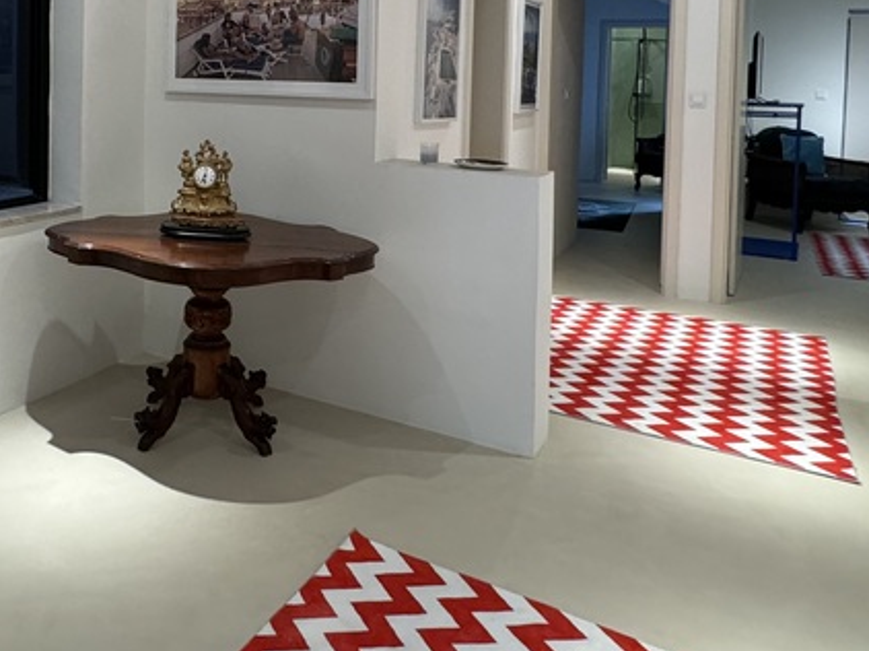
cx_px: 177
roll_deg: -1.7
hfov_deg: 50.8
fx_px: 853
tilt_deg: -2.5
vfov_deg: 39.5
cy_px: 99
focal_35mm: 34
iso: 320
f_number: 2.2
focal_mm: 2.22
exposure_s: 1/99
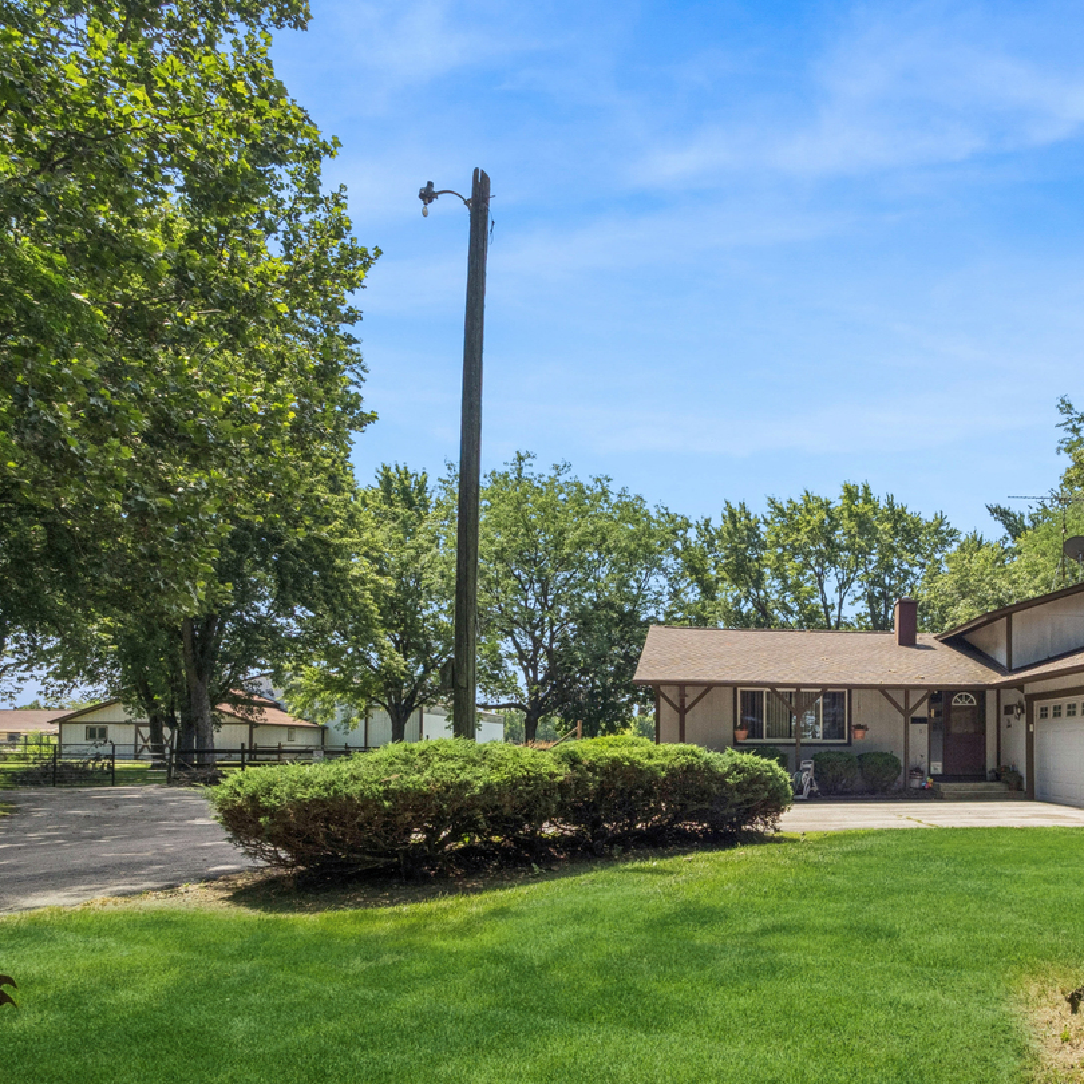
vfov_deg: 68.0
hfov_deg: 64.3
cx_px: 846
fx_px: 779
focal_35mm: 22
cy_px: 709
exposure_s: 1/400
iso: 400
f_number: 8
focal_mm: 7
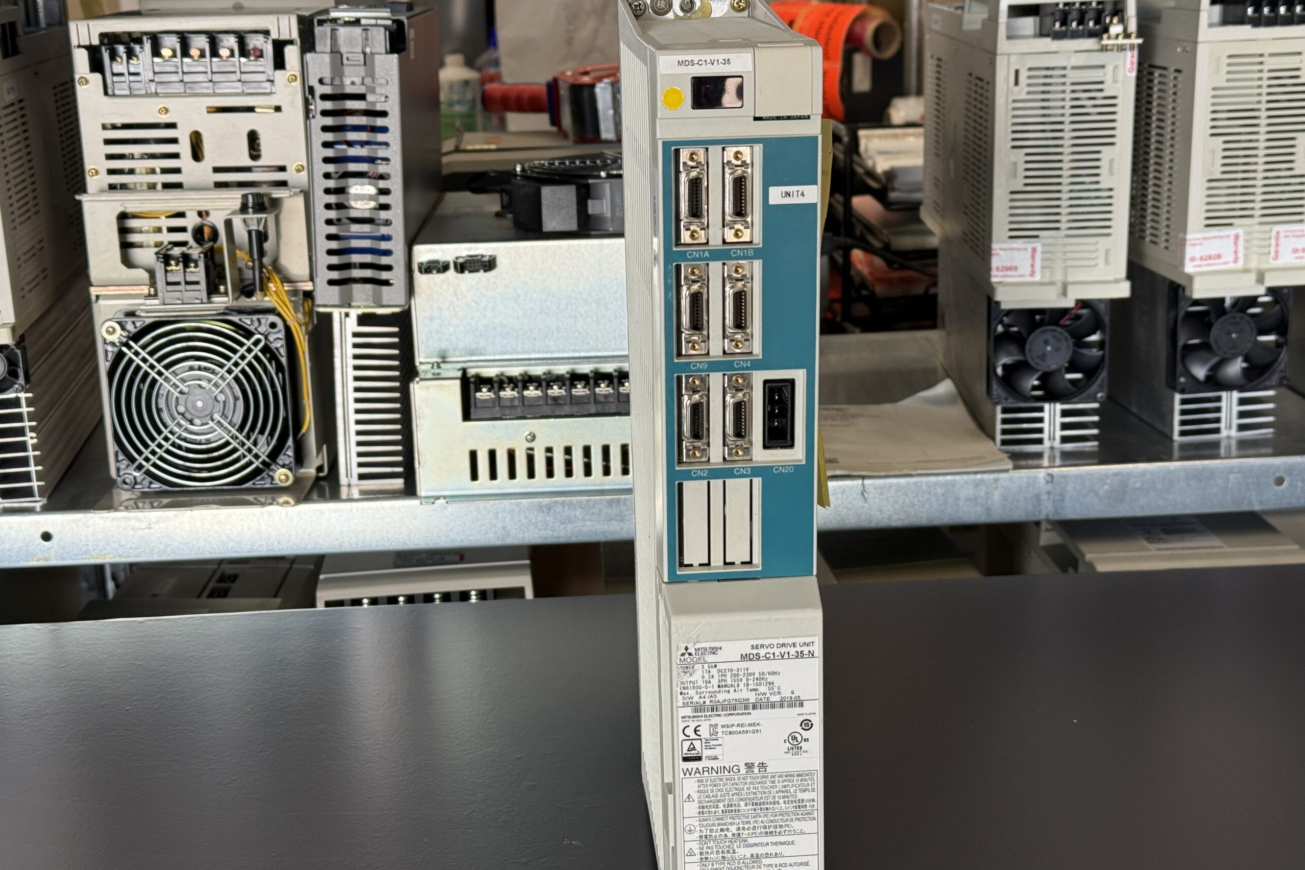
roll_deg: +1.7
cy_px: 440
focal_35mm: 50
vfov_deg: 27.0
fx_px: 1812
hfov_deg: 39.6
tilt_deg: -15.3
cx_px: 652
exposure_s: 1/100
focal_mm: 6.76
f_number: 1.78
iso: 50
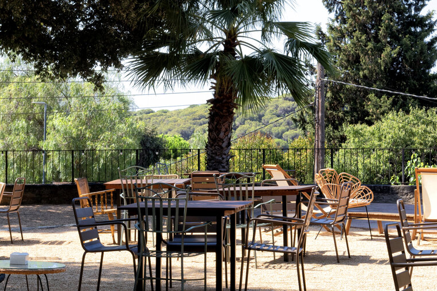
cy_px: 119
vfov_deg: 12.7
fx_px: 1311
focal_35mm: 108
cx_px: 308
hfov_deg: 18.8
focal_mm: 40
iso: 200
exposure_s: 1/125
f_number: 8
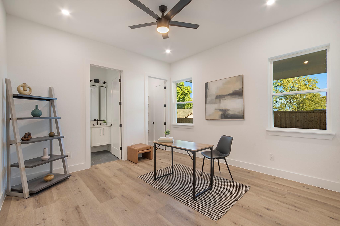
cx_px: 170
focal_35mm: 15
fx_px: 142
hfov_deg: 100.4
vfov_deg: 77.3
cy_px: 113
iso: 100
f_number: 11
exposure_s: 1/13
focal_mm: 10
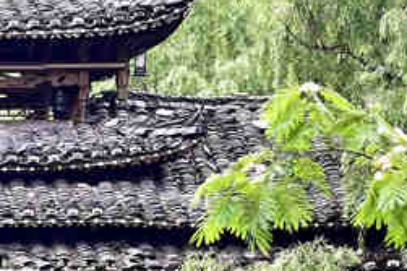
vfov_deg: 3.6
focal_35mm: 382
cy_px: 543
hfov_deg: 5.2
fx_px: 4316
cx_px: -688
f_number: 5.3
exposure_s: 1/500
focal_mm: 48
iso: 500
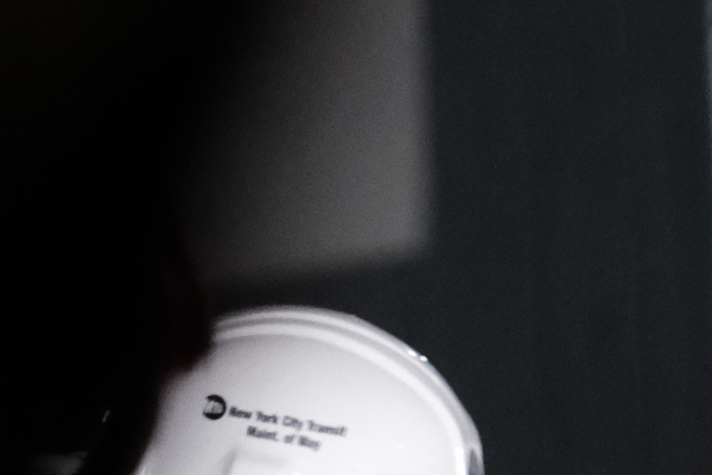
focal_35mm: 852
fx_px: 16849
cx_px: 1551
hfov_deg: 2.4
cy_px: 1335
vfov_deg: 1.6
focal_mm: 86
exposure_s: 1/60
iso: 3200
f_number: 4.5
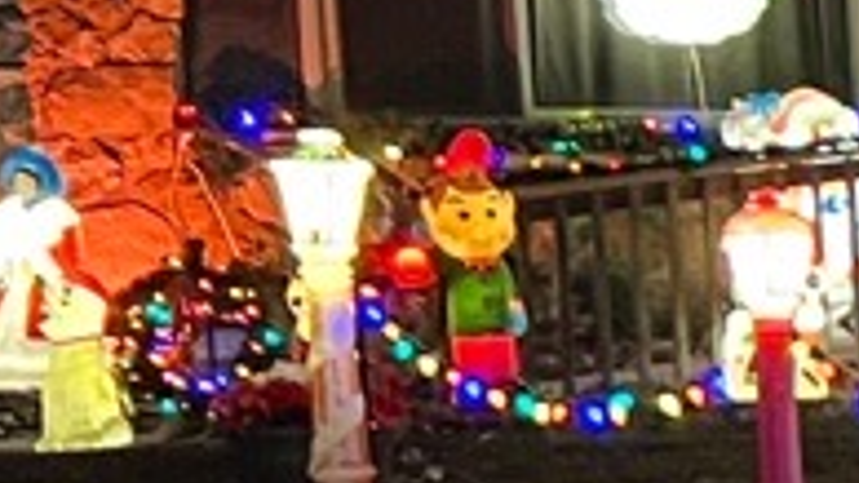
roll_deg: +2.1
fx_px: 4987
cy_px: 583
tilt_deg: -3.7
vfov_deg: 5.5
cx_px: 3281
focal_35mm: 219
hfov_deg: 7.4
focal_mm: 5.7
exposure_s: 1/30
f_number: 1.5
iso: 640
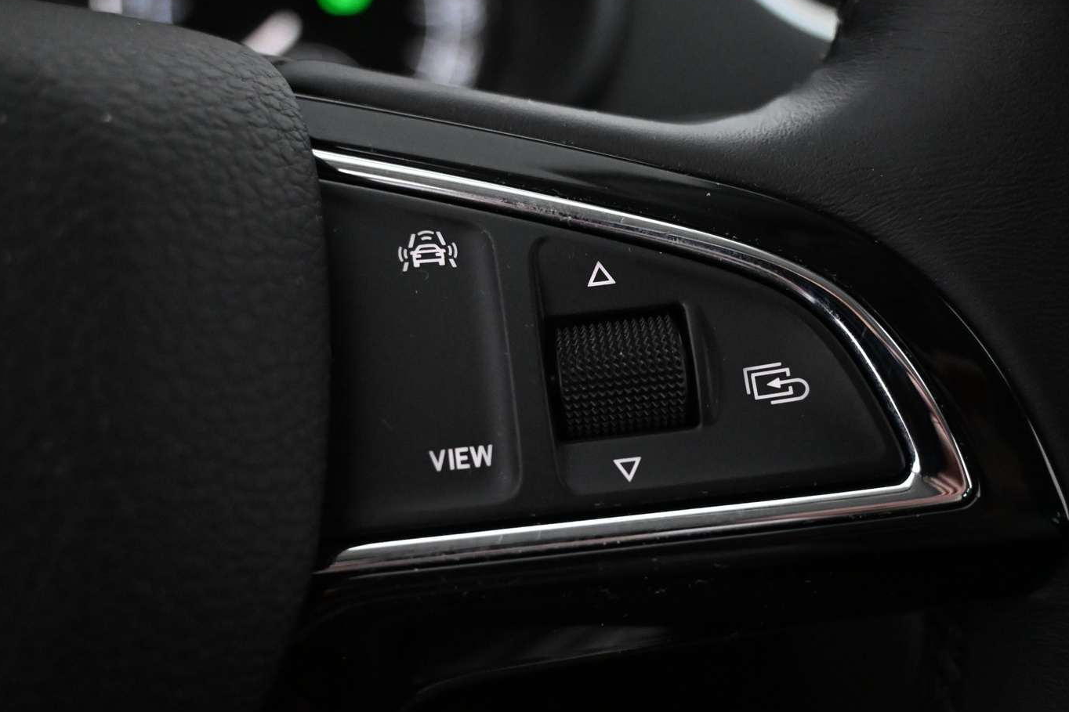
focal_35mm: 38
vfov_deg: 34.8
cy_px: 337
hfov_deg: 50.3
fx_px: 1137
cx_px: 568
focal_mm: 21.5
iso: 6400
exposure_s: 1/60
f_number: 4
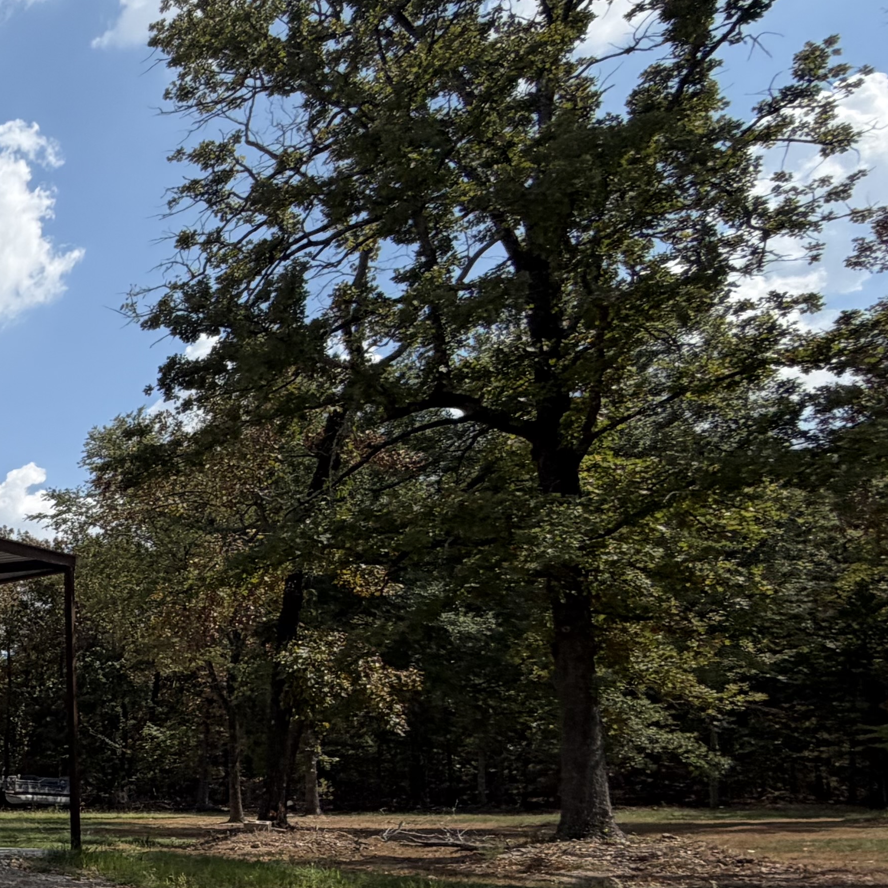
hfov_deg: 26.4
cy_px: 752
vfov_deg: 39.6
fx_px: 1161
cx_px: -517
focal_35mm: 40
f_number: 2.2
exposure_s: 1/1068
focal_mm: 2.22
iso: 20
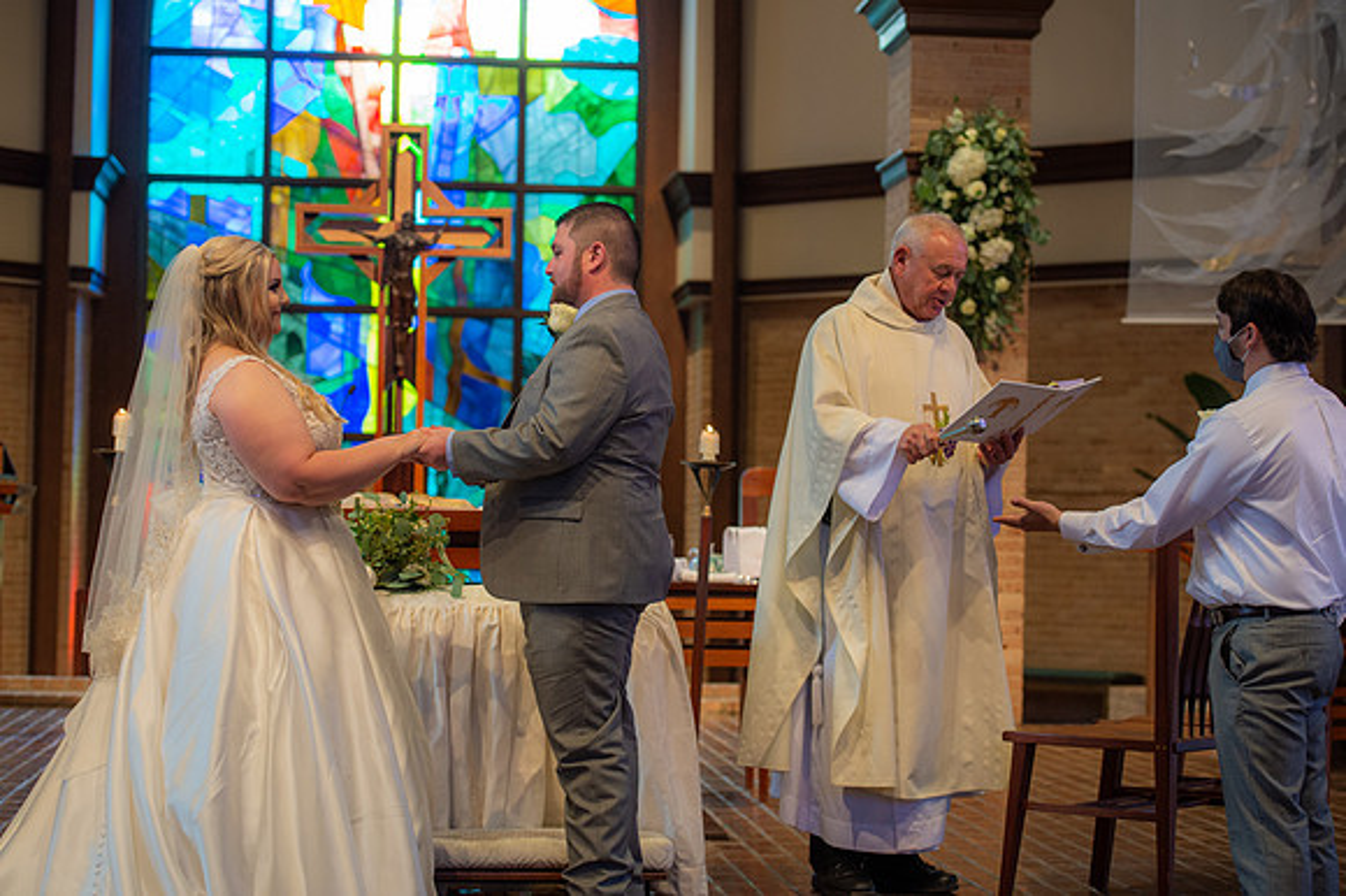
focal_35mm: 70
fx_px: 2616
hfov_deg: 28.9
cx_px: 673
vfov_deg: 19.4
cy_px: 448
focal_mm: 70
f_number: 3.5
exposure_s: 1/160
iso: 1250
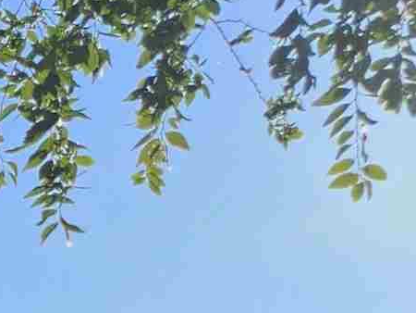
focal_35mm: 157
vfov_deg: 8.4
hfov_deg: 9.1
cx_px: -959
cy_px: 825
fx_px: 1888
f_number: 1.8
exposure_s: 1/900
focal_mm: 6.4
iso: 12
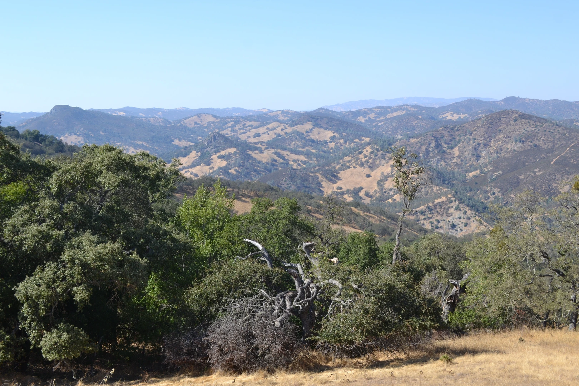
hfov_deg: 49.6
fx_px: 627
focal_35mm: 39
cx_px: 290
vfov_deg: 34.2
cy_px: 193
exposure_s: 1/160
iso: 100
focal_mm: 26
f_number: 6.3
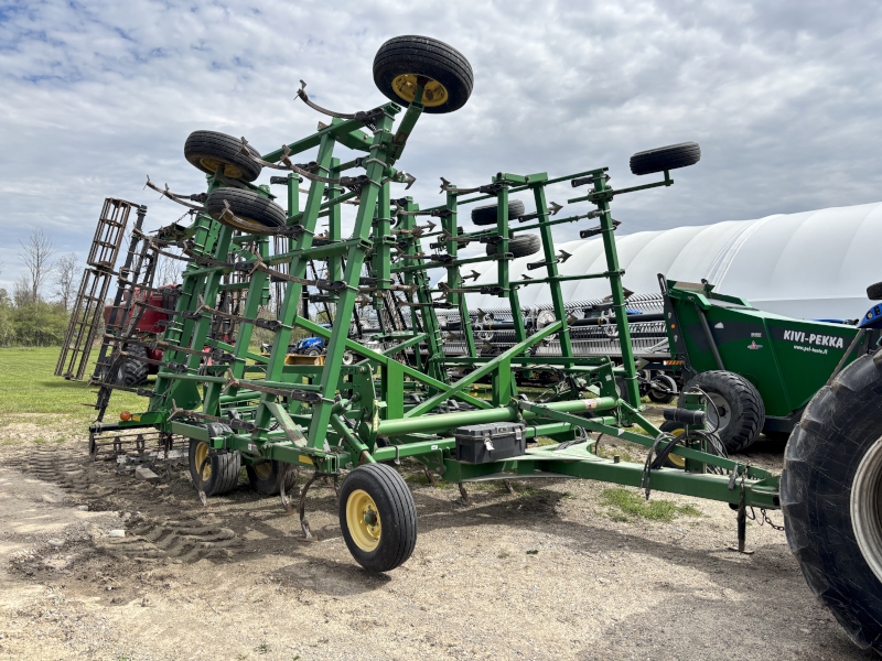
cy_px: 330
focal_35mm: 26
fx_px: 662
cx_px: 441
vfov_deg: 53.1
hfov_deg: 67.3
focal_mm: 5.96
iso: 50
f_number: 1.6
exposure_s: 1/2857
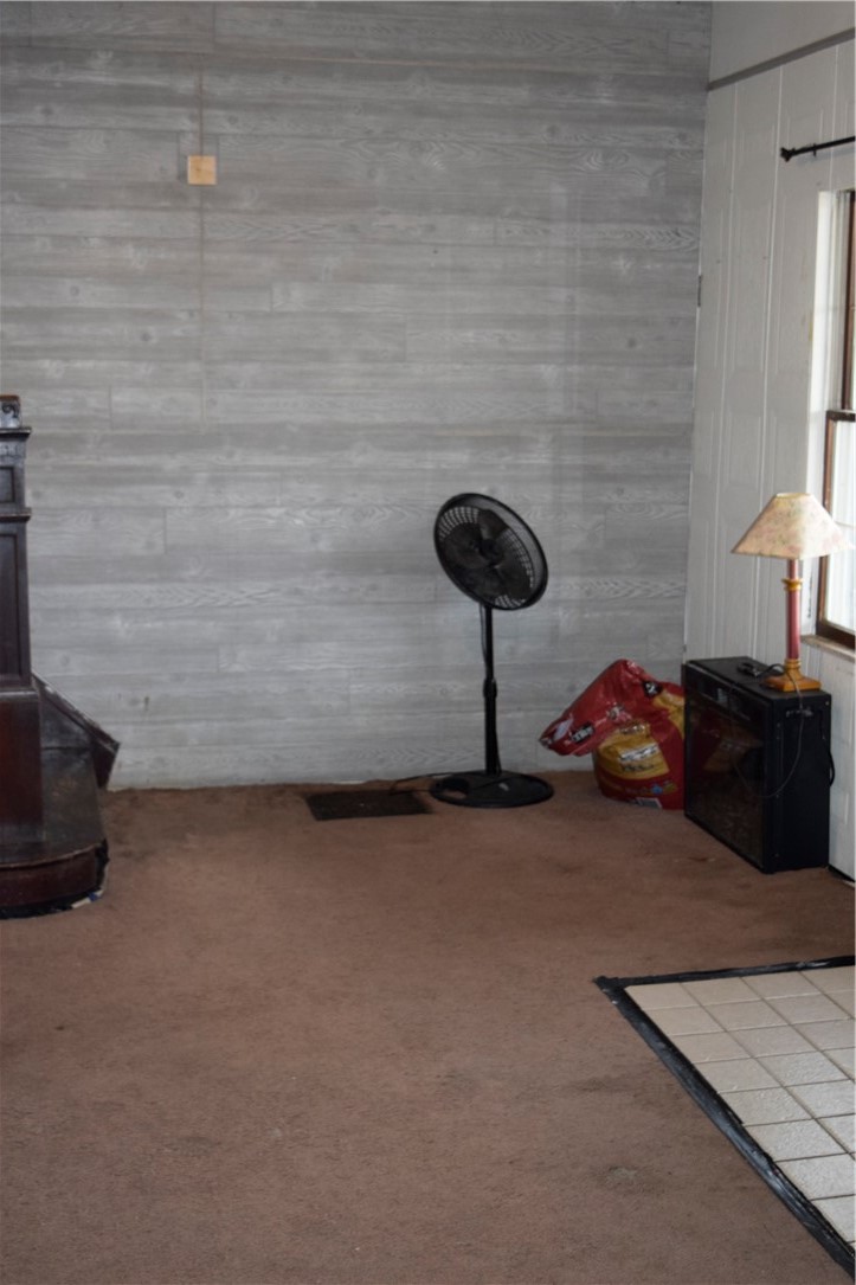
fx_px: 1819
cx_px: 428
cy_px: 642
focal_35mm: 51
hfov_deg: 26.5
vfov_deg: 38.9
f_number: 4.5
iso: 1000
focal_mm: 34
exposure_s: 1/60
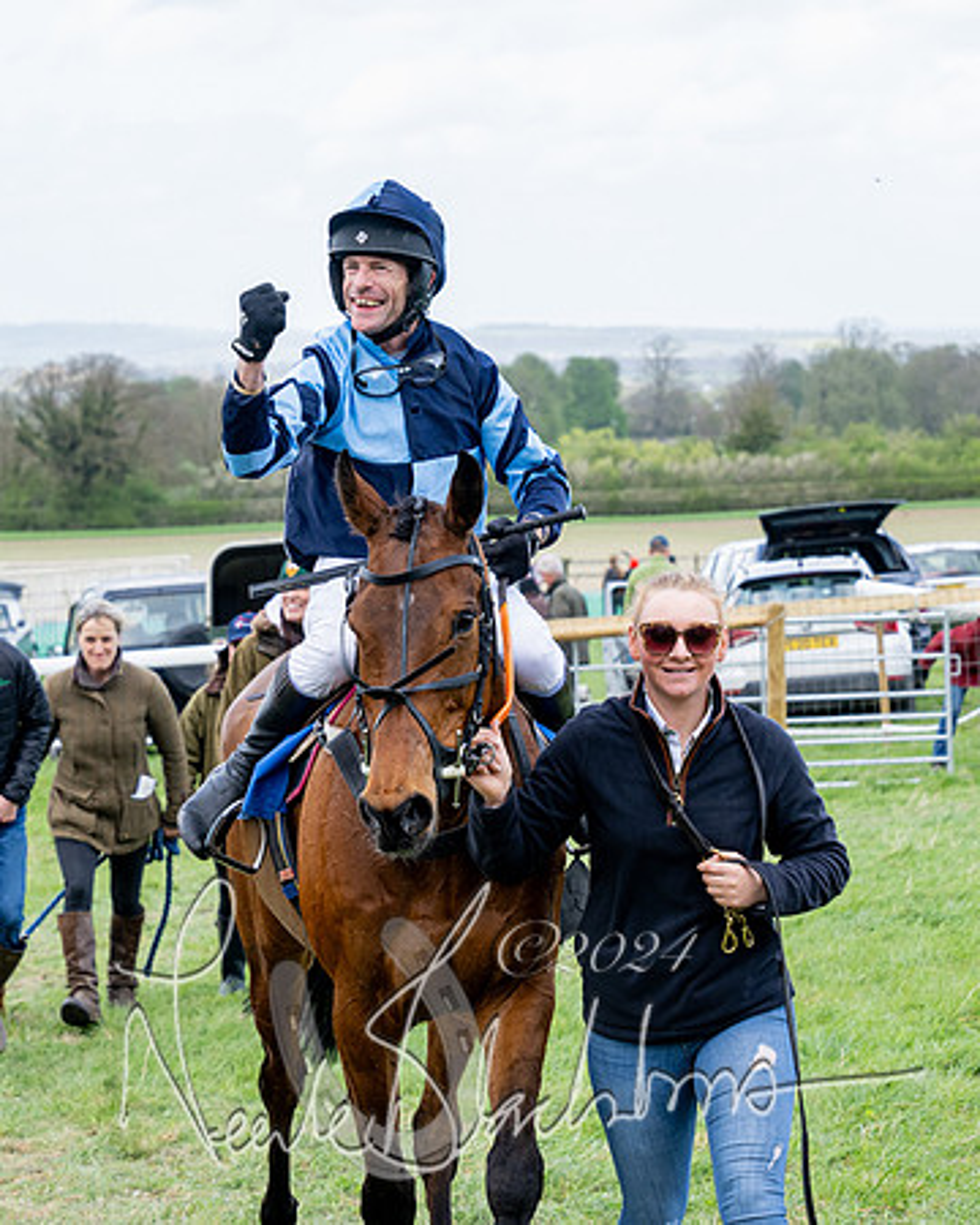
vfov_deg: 14.9
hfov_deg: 11.9
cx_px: 319
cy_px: 627
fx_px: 4678
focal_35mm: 129
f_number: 5.6
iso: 400
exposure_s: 1/500
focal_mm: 70
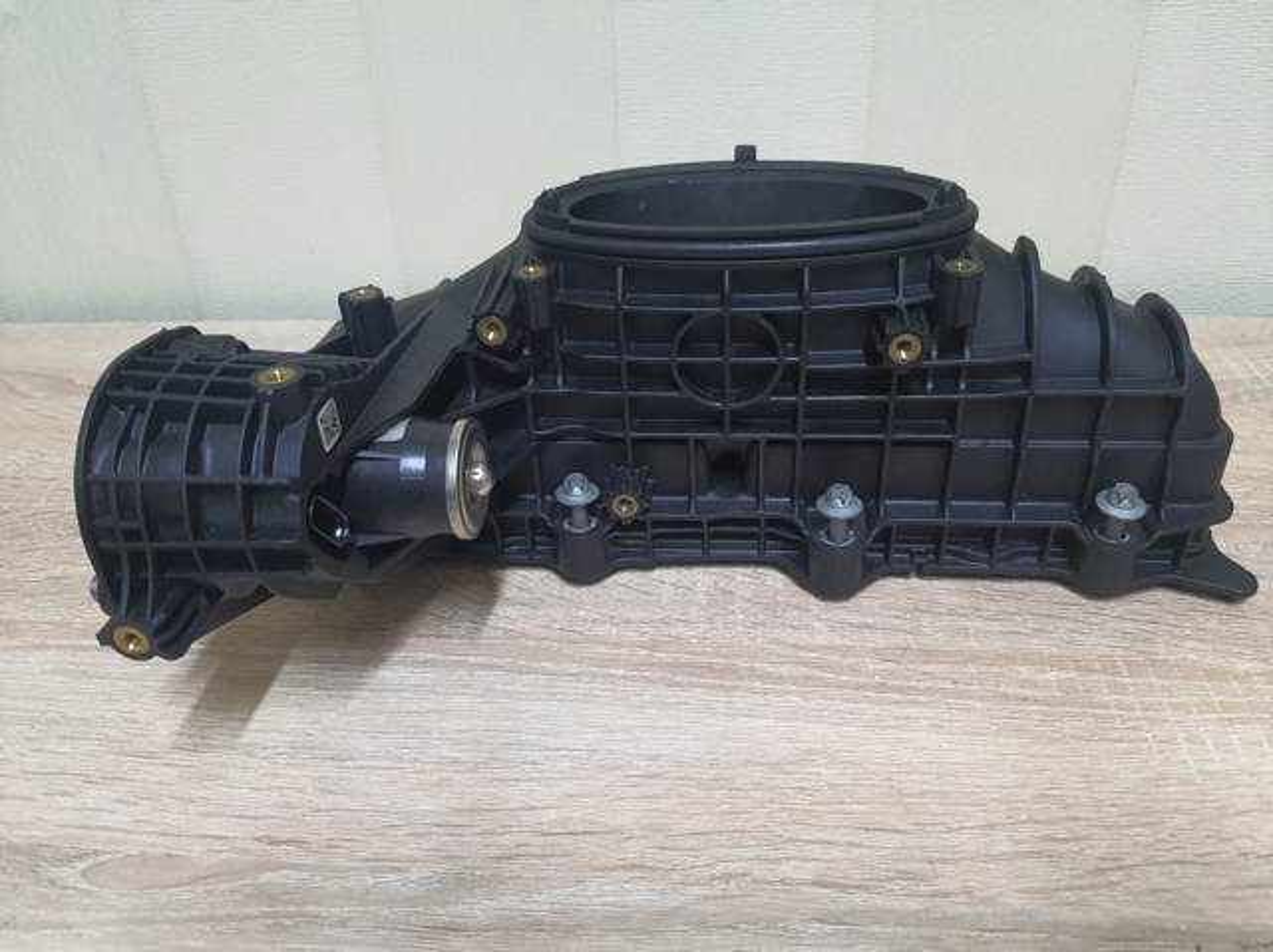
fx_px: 955
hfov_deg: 67.3
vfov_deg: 53.0
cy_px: 476
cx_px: 636
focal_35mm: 26
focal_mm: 4.32
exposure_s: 1/100
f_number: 1.7
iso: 320
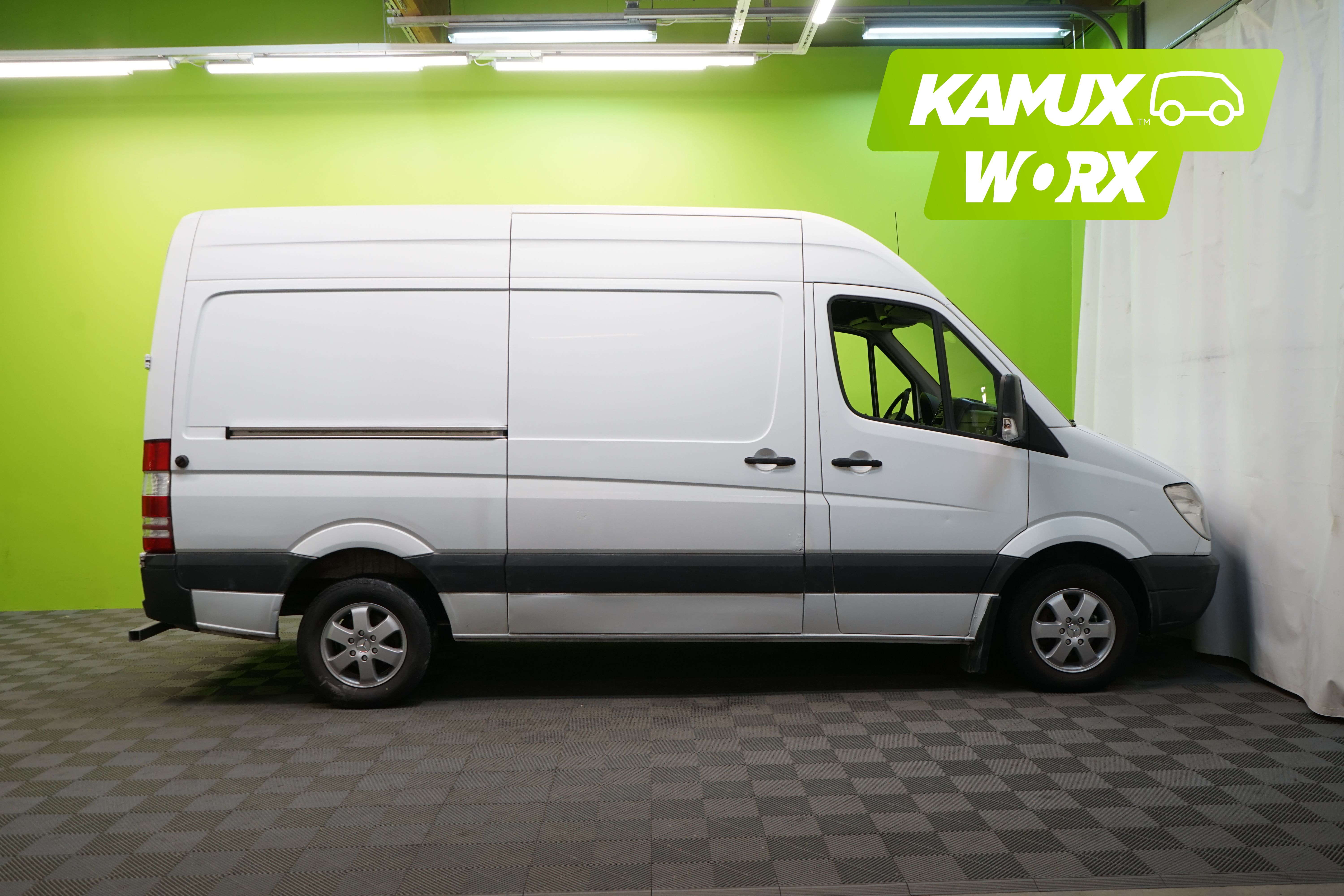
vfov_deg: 45.0
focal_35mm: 29
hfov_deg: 63.7
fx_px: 1083
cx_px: 672
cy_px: 448
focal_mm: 29
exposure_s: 1/50
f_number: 5.6
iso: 500
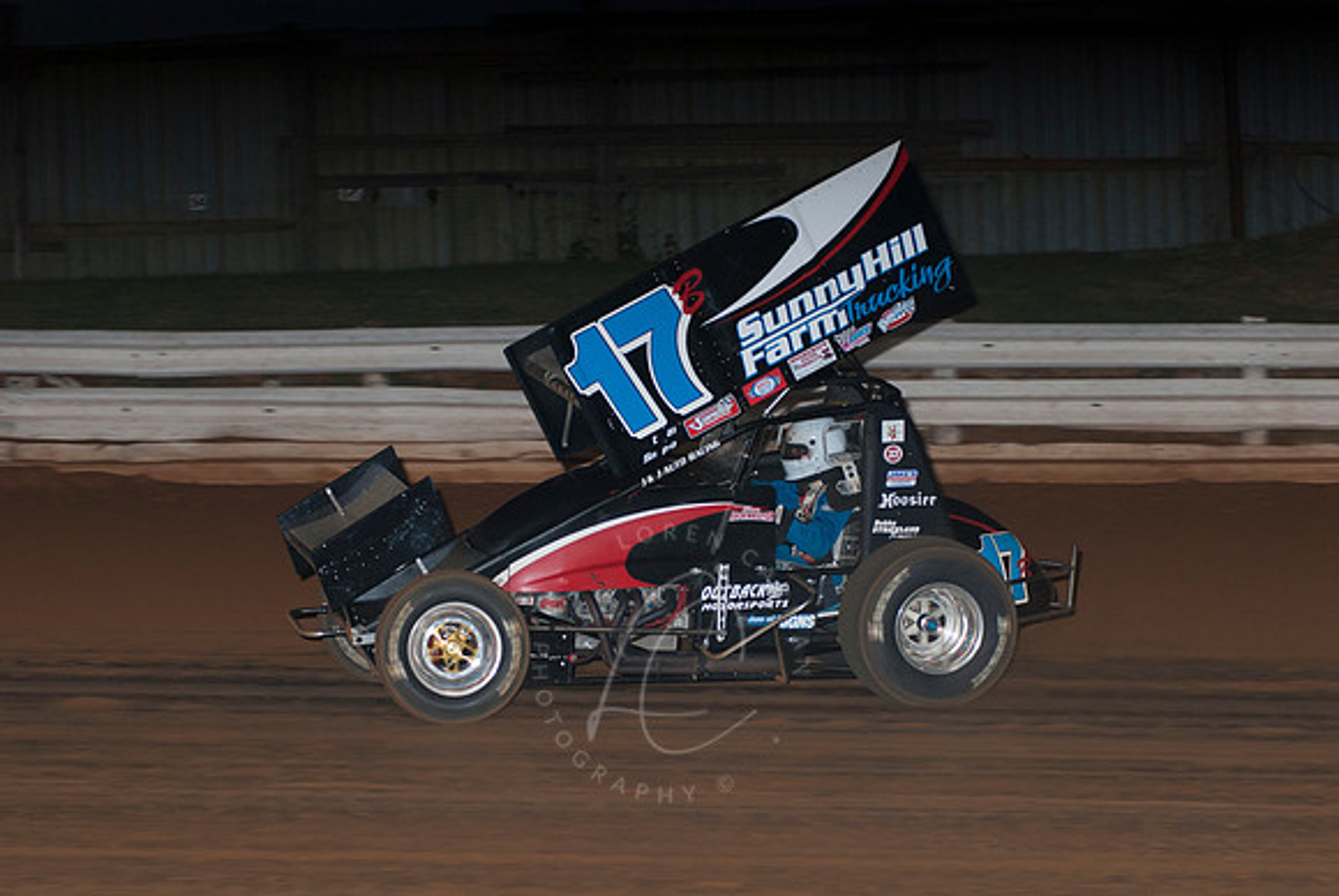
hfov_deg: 15.9
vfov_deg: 10.7
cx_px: 670
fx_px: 4803
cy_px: 448
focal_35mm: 129
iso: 200
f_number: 4
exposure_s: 1/400
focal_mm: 86
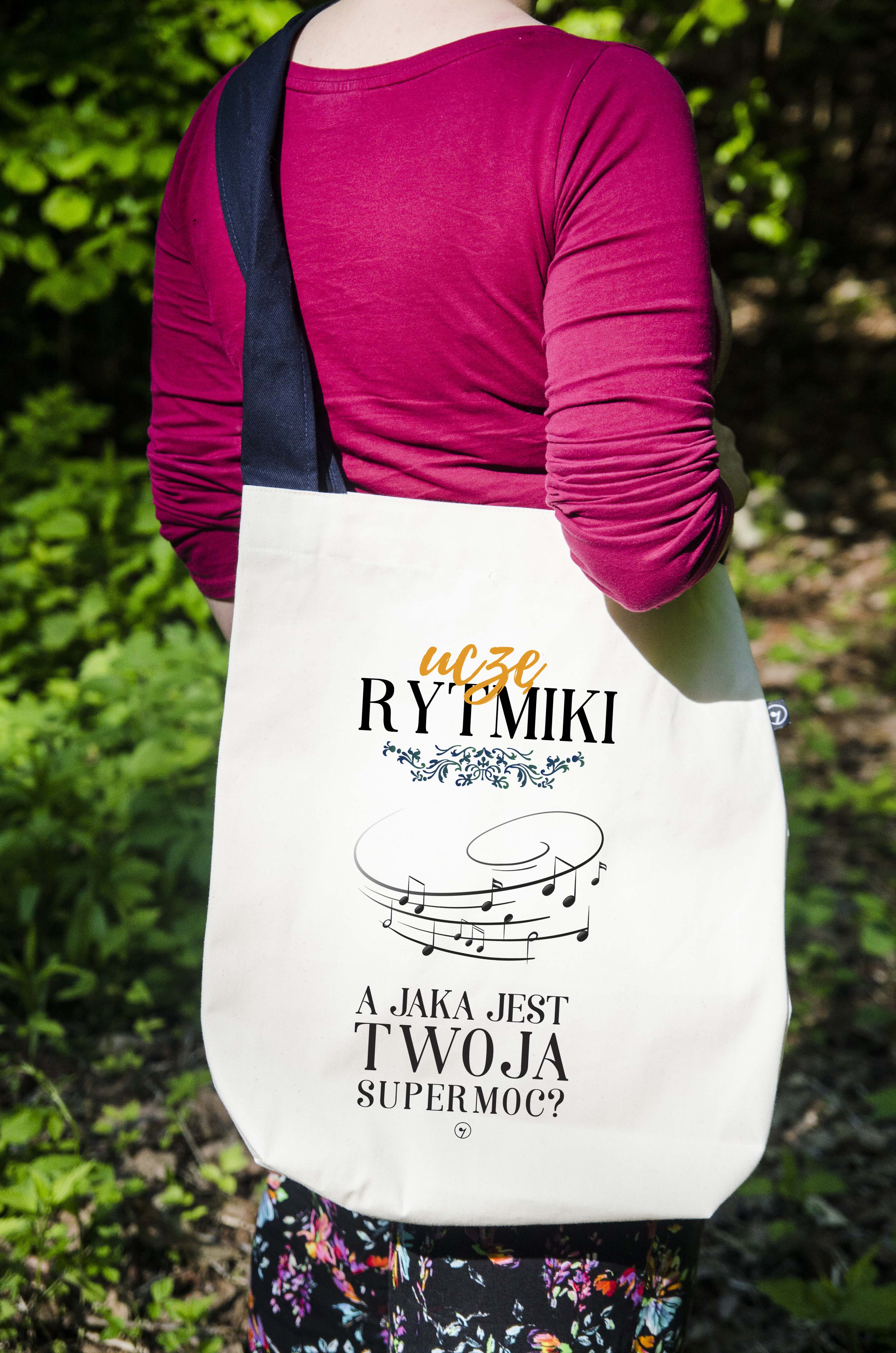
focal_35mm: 75
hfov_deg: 18.1
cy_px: 676
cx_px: 448
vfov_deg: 27.0
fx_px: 2812
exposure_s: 1/4000
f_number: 3.5
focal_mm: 50
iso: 100
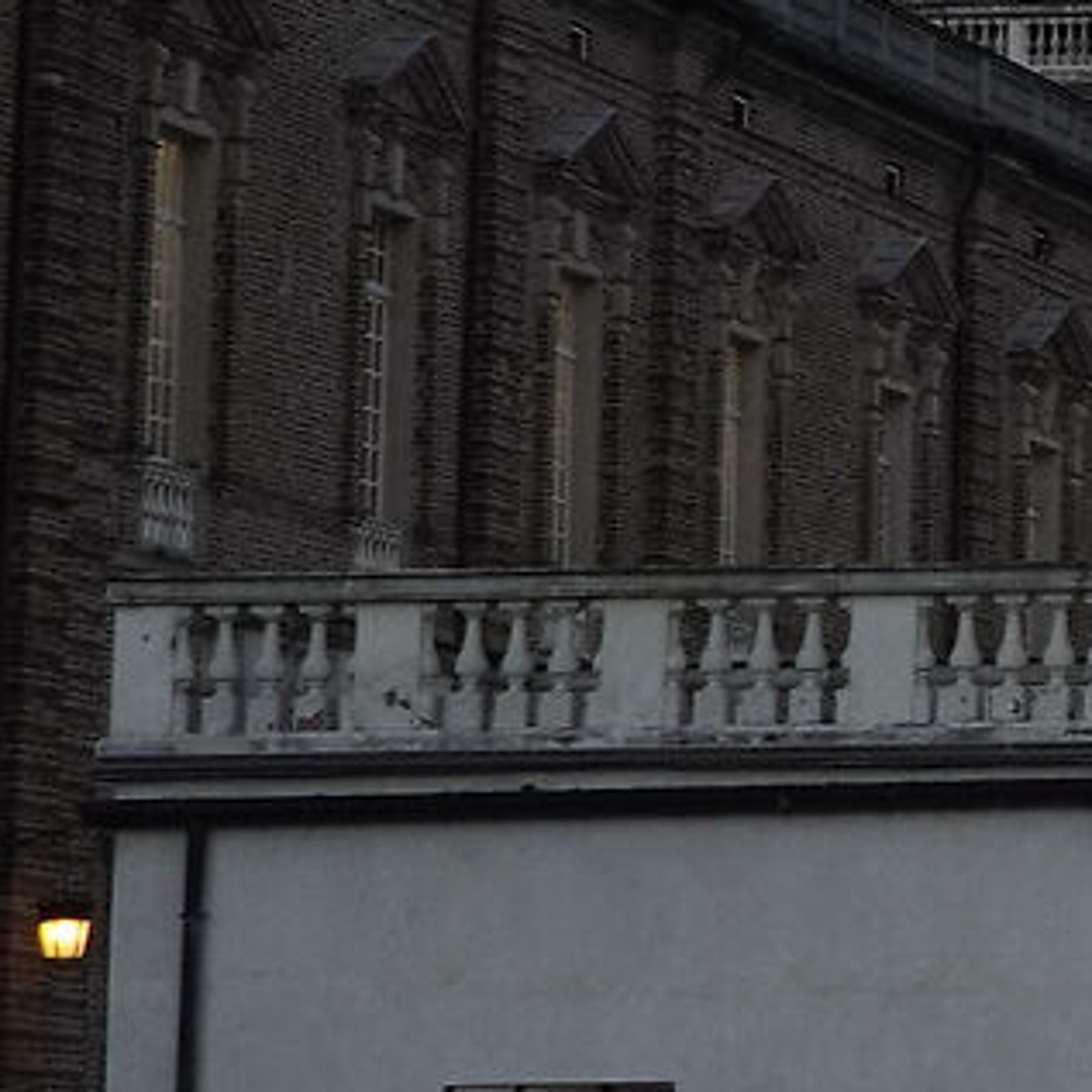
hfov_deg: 5.7
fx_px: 9636
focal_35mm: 270
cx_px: 4020
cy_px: -7
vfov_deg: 6.5
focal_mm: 28
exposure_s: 1/125
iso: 500
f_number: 5.6
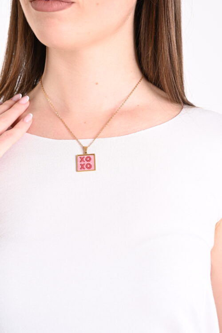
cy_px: 166
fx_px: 630
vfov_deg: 29.7
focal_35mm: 68
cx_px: 111
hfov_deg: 20.0
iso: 125
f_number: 9
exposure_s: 1/125
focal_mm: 68
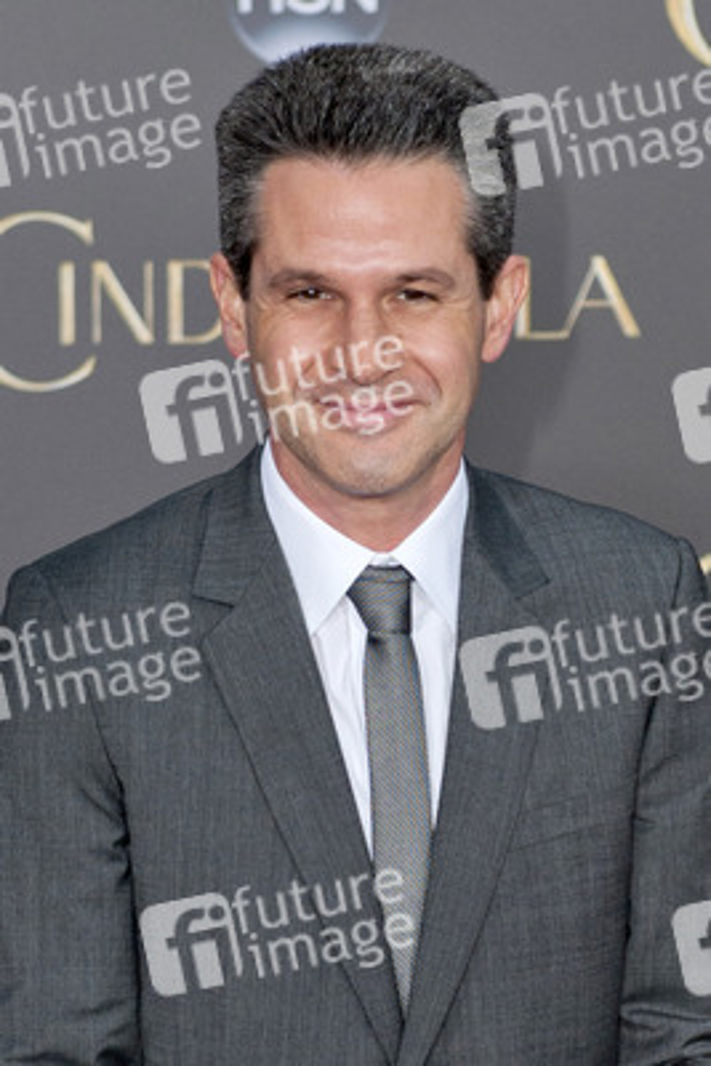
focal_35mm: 70
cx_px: 356
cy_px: 533
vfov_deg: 28.8
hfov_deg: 19.5
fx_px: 2072
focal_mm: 70
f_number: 4
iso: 400
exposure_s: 1/400
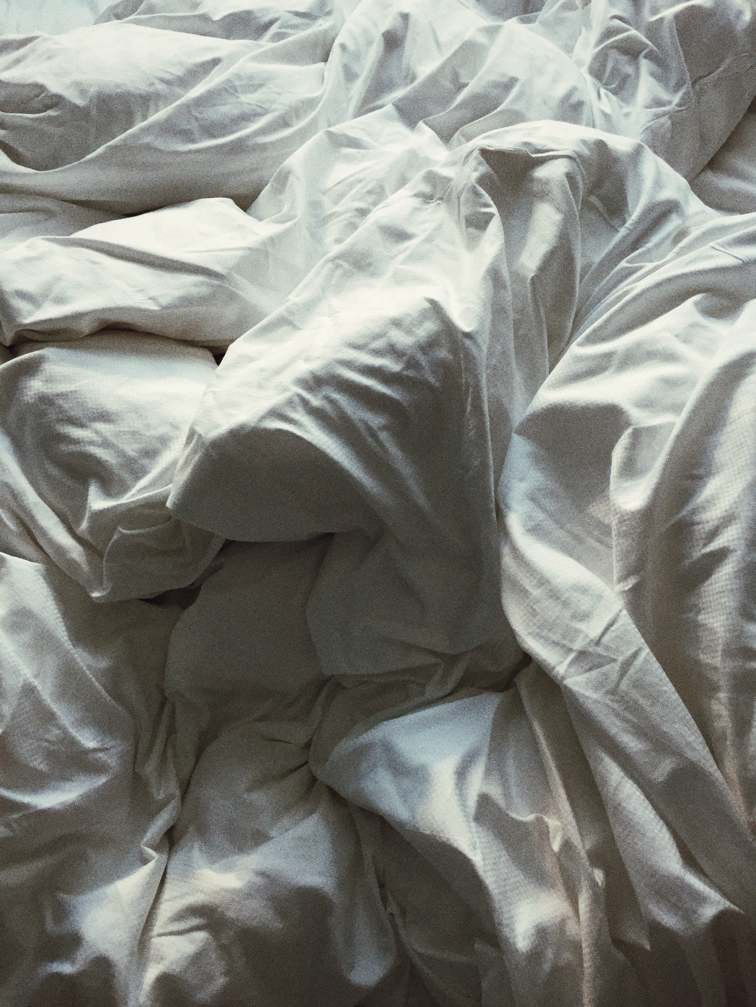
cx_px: 378
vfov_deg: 61.7
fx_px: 844
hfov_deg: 48.2
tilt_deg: -57.7
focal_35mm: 29
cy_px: 504
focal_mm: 4.15
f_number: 2.2
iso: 50
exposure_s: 1/33
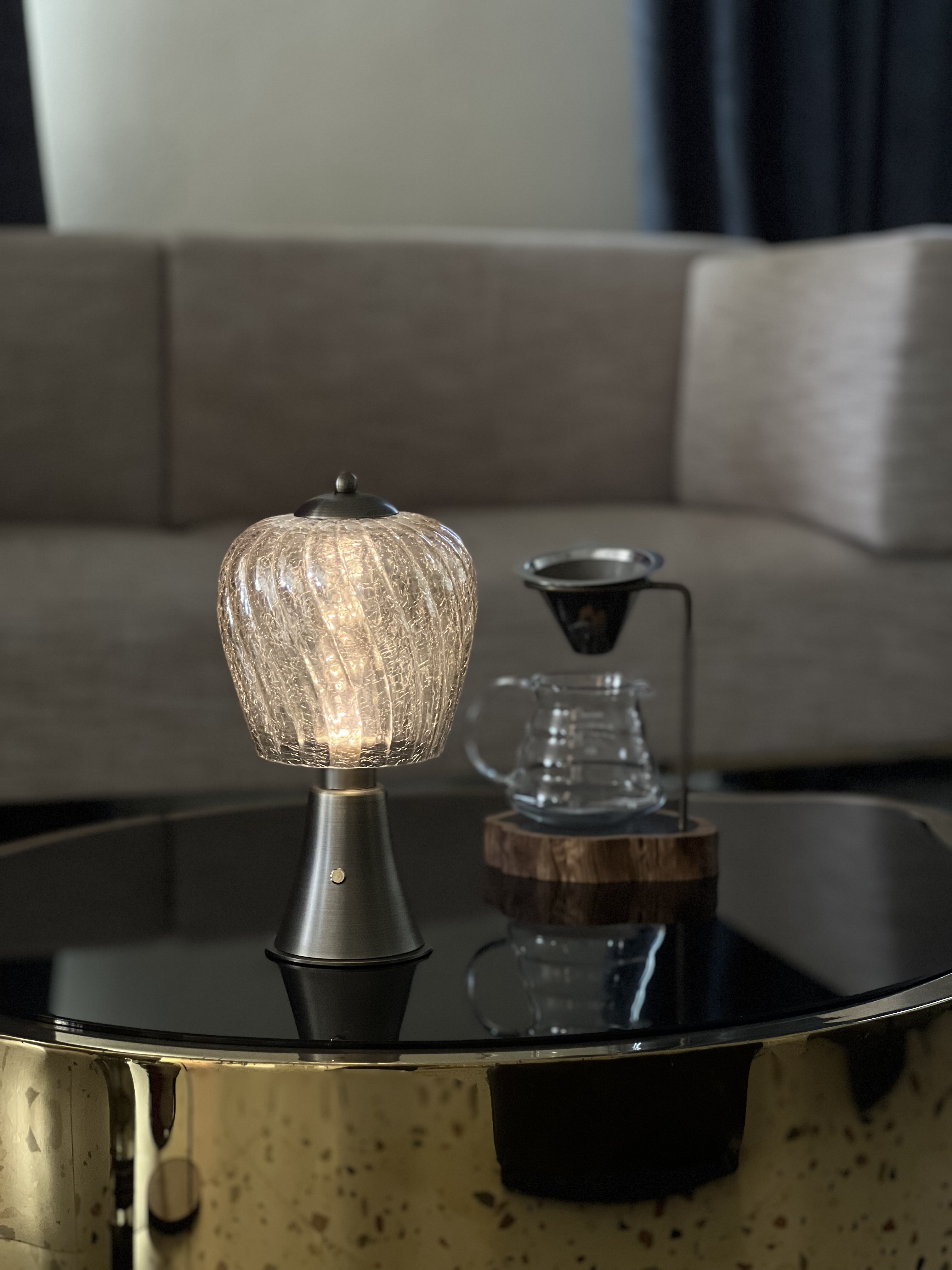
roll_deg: +0.7
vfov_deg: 25.3
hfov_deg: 19.1
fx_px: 2824
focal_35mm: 77
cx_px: 476
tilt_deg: -5.9
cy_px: 635
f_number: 2.8
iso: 250
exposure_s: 1/40
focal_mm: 9
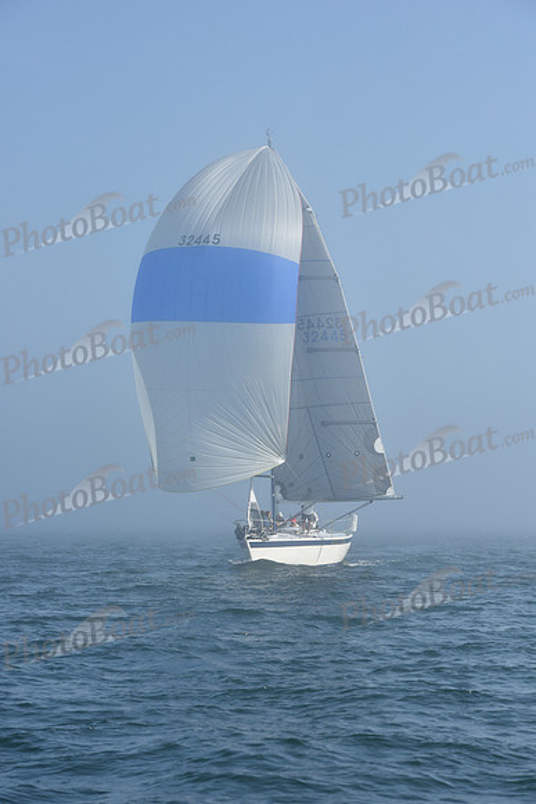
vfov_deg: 20.4
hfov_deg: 13.7
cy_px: 402
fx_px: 2232
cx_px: 268
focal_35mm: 100
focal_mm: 100
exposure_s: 1/1250
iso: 320
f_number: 8
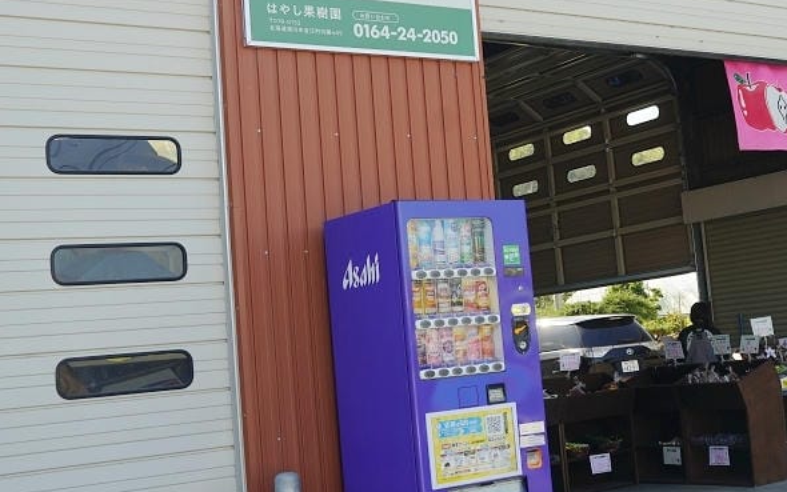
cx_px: 671
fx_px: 1244
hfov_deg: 33.7
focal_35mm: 58
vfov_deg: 22.3
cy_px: 164
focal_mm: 28
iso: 100
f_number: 5.6
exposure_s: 1/100
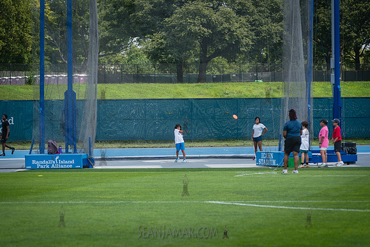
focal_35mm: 151
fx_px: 1550
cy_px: 124
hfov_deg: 13.6
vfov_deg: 9.1
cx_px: 185
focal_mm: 145
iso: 160
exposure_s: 1/1000
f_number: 4
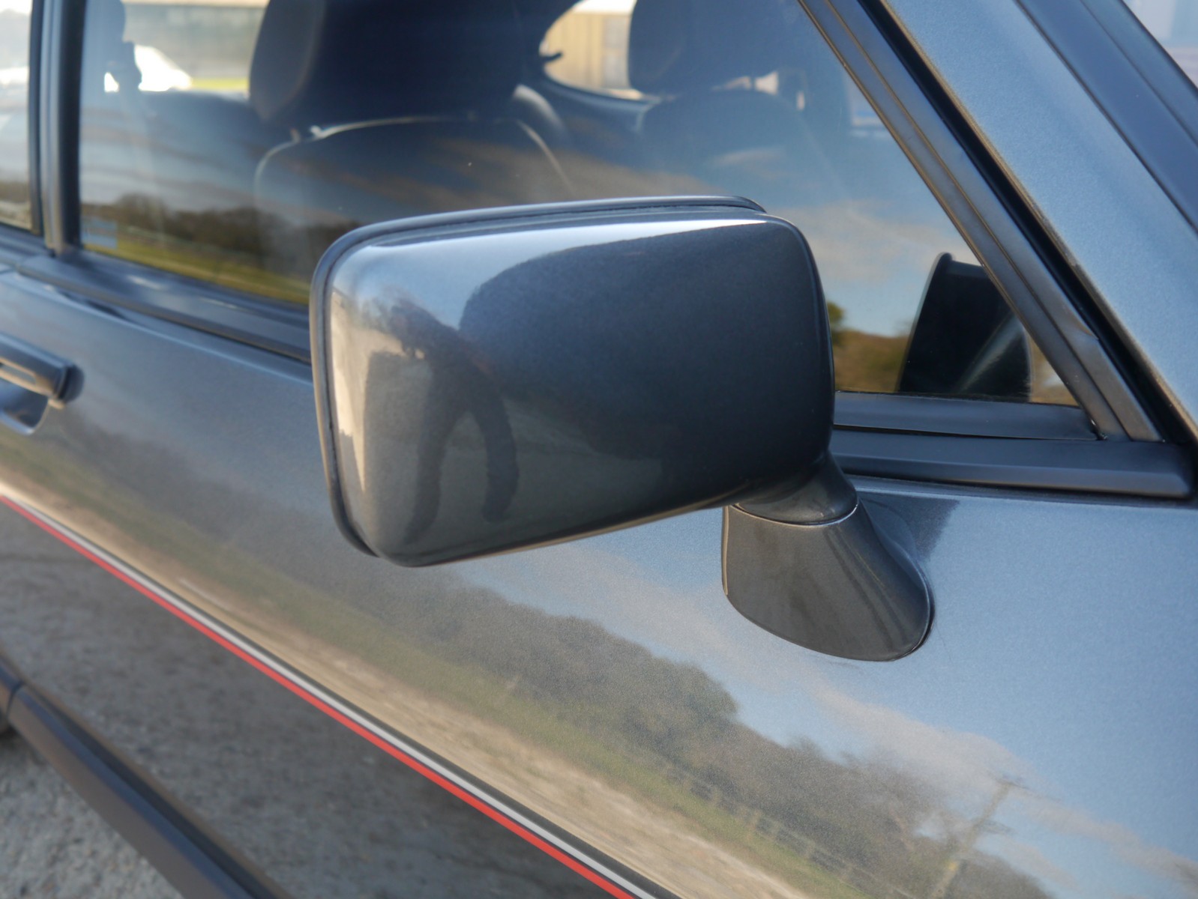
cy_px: 450
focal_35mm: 32
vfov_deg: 44.2
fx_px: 1108
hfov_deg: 56.8
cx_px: 599
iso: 200
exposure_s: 1/60
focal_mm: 16
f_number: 3.8
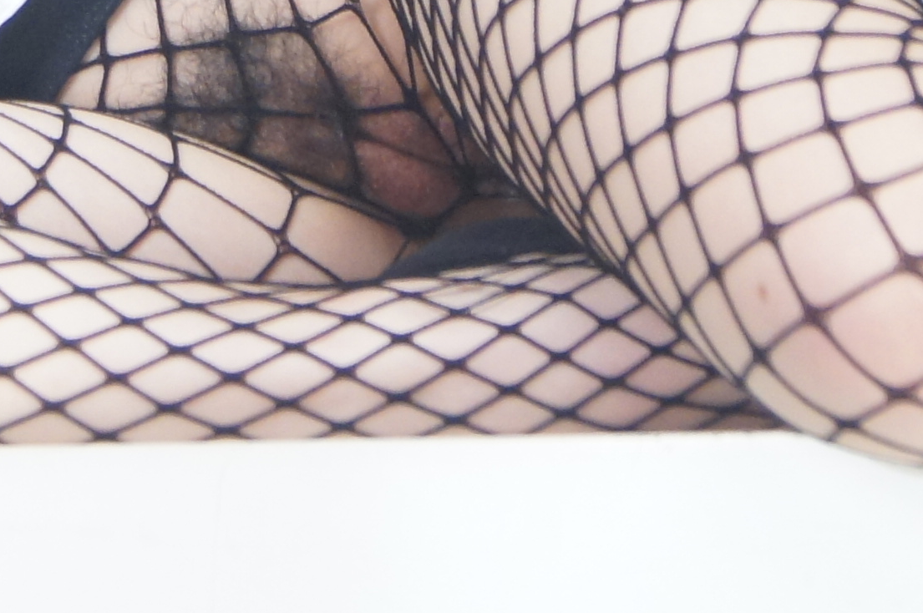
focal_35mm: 200
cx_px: 265
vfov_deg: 6.7
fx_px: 5122
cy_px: -538
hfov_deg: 10.3
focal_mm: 30
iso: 800
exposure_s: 1/160
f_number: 4.5
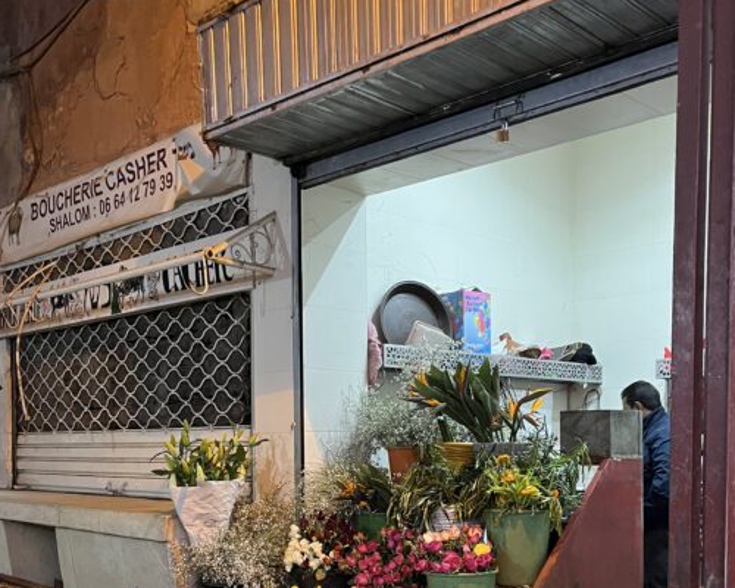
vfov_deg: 34.7
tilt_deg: -1.7
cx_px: 344
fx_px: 914
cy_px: 464
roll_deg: +0.0
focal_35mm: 42
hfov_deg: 43.8
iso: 500
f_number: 1.6
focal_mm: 5.1
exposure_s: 1/50
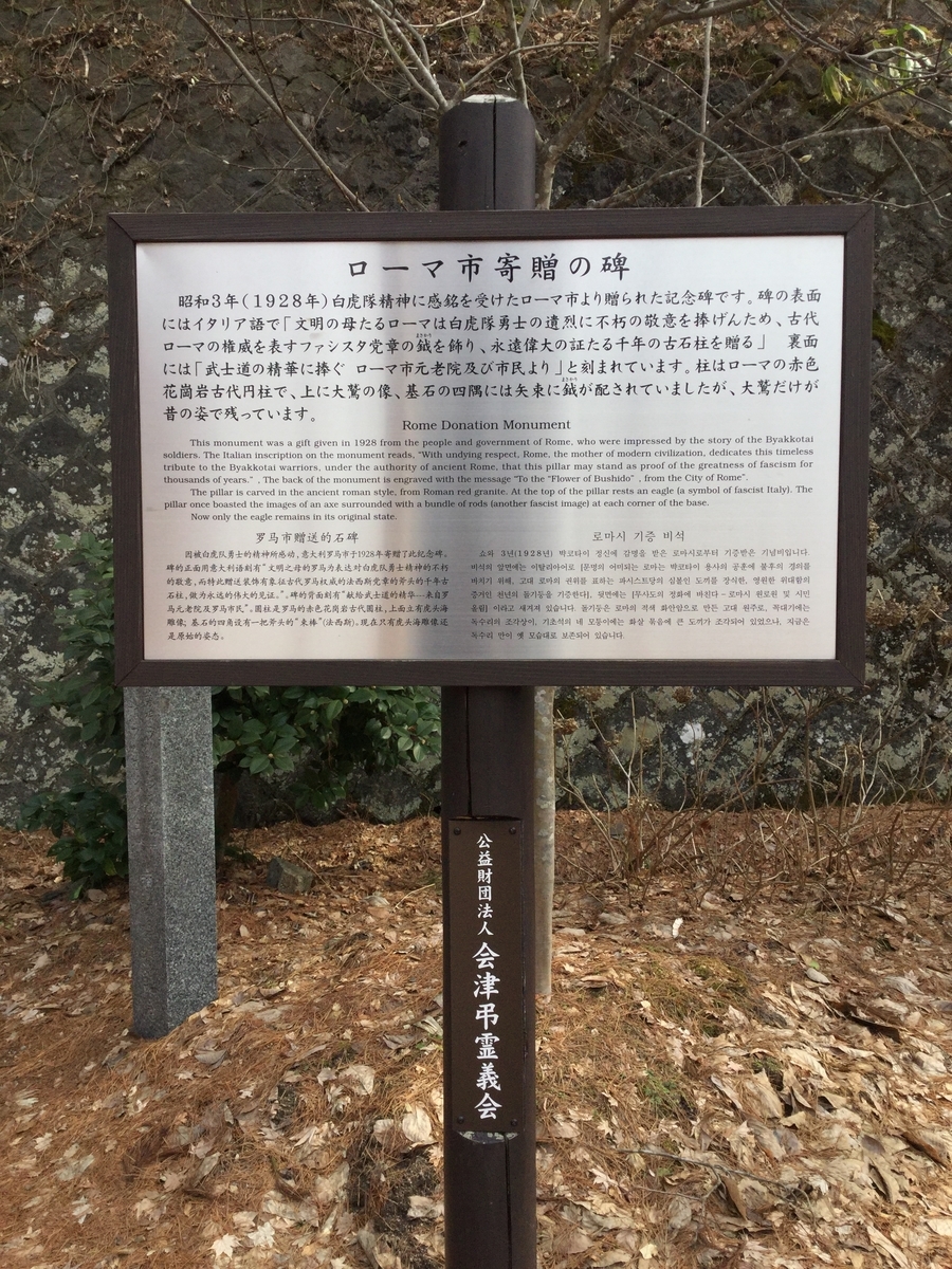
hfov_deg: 45.4
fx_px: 1137
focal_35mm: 31
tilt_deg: -2.8
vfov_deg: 58.4
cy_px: 634
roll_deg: +0.7
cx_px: 476
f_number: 2.4
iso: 25
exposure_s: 1/769
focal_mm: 3.3
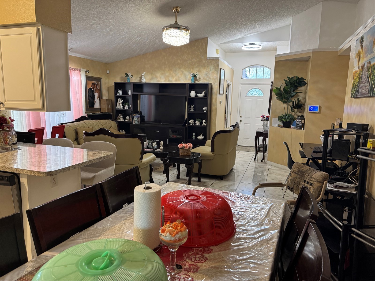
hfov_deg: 71.6
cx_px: 188
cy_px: 140
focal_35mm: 24
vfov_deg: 56.8
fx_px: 260
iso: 200
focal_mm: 6.76
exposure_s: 1/60
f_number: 1.78
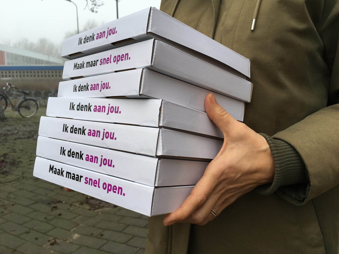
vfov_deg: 48.2
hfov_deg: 61.7
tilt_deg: -9.2
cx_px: 170
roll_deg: +1.5
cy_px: 127
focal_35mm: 29
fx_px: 284
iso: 25
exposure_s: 1/100
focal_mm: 4.15
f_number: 2.2
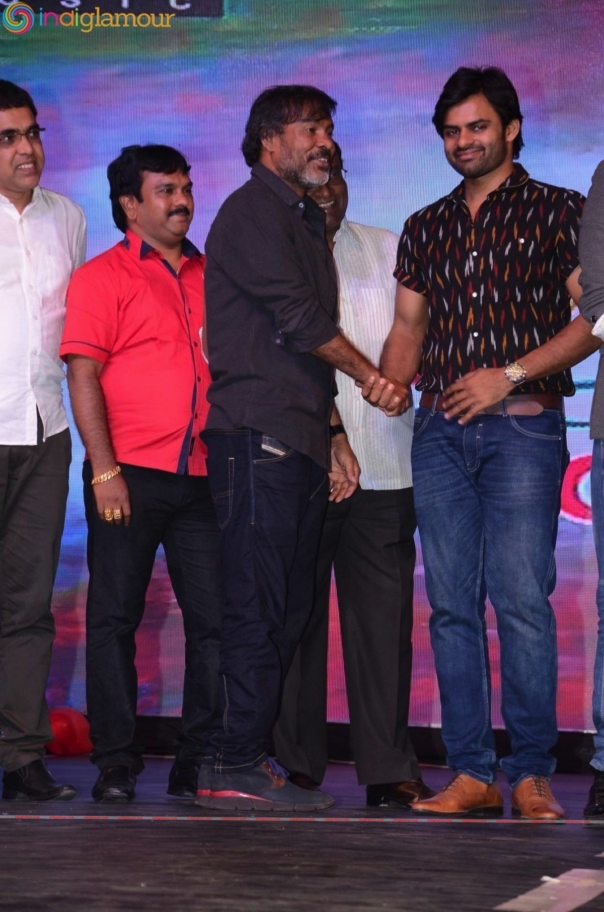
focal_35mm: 158
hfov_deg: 8.7
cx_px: 302
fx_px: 3980
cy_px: 456
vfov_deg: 13.1
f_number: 5.6
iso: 1000
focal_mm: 105
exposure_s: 1/125
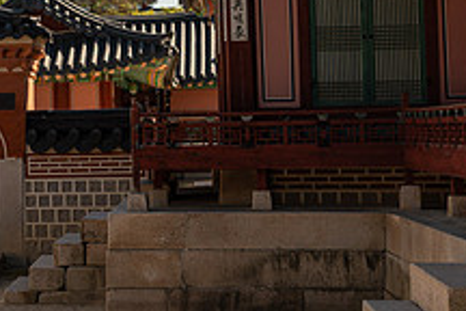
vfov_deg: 10.6
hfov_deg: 15.5
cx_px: -50
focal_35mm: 129
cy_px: 44
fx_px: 1670
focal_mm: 48
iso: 64
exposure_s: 1/640
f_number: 4.5
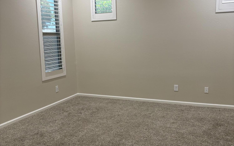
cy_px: 72
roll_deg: +1.2
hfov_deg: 52.8
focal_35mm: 37
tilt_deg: -7.0
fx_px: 236
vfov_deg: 34.4
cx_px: 117
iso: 125
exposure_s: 1/60
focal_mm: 5.96
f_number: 1.6
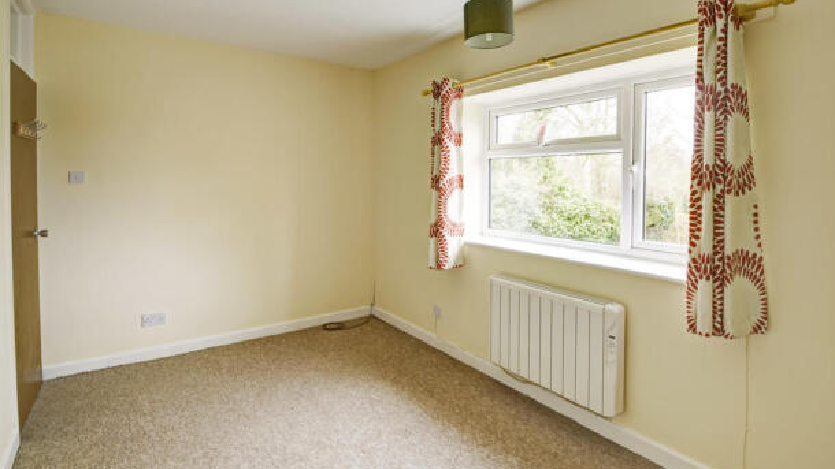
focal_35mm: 19
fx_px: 411
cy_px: 196
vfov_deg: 59.1
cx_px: 427
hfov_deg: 90.9
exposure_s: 1/2
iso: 200
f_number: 10
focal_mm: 11
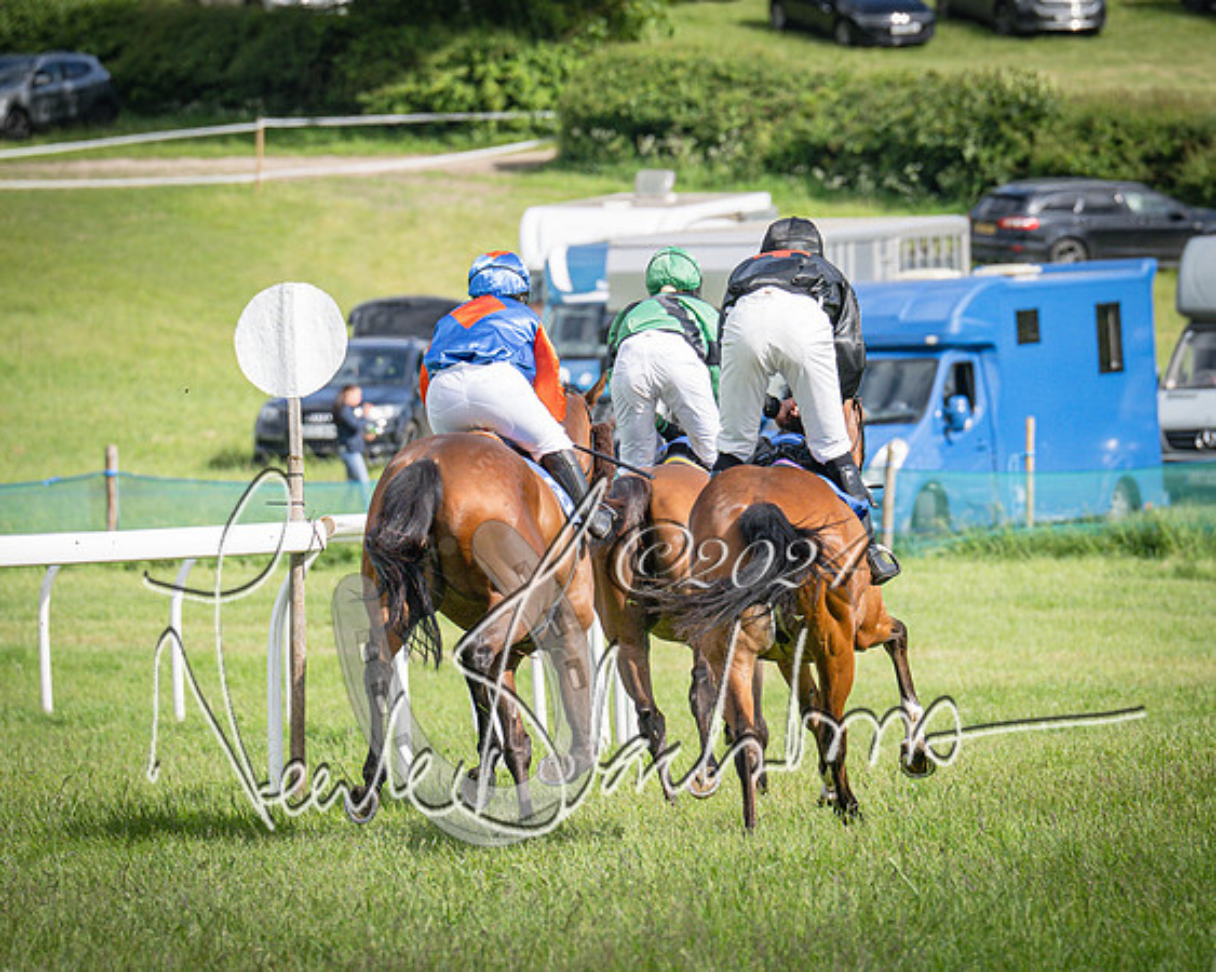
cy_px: 495
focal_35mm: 443
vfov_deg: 3.5
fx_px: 15940
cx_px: 412
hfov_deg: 4.4
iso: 400
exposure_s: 1/2000
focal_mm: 200
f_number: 5
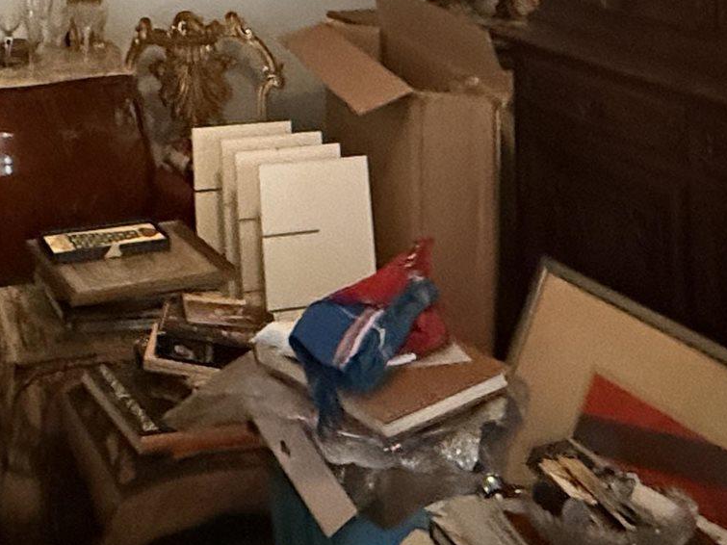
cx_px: 75
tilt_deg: +7.6
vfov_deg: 20.6
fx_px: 1197
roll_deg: -0.4
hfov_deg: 32.2
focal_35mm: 57
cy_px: -339
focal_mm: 2.22
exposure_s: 1/60
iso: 1000
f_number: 2.2
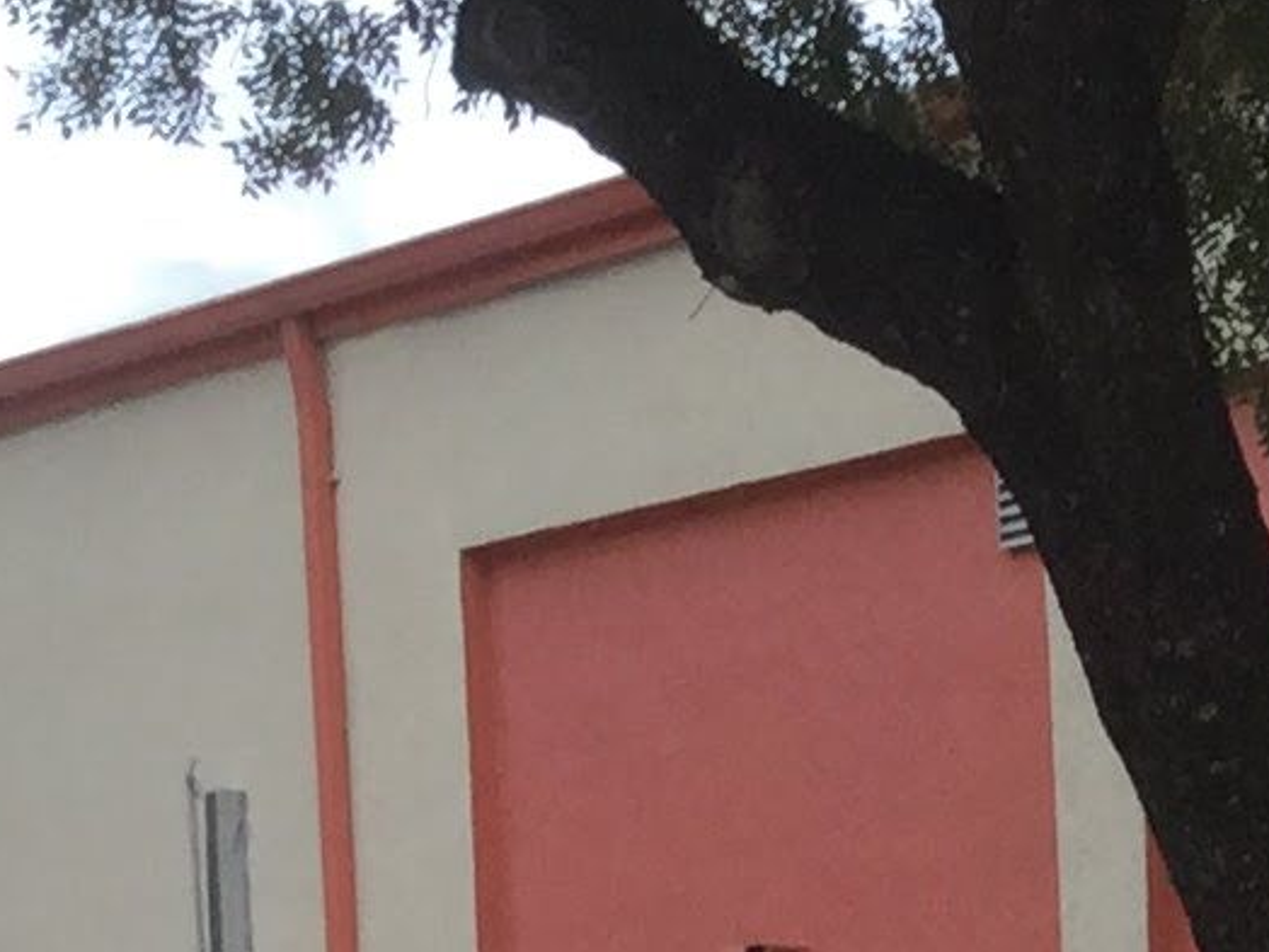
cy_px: 1982
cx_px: 2429
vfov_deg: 7.4
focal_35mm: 193
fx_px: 7075
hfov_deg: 9.6
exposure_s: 1/384
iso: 25
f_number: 2.4
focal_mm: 3.3
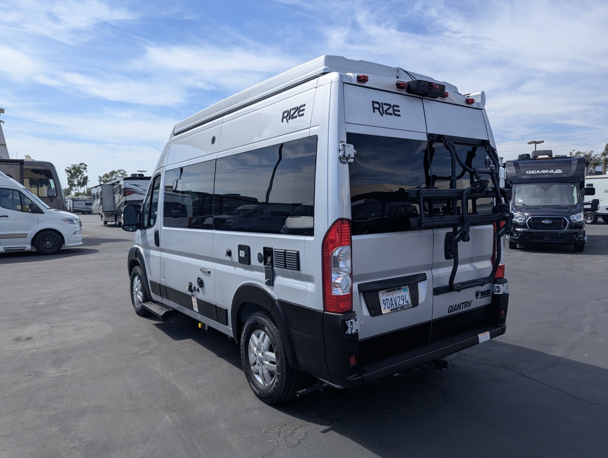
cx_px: 304
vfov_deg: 56.9
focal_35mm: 24
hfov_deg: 71.5
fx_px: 422
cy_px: 229
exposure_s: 1/2137
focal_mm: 6.81
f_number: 1.85
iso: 48
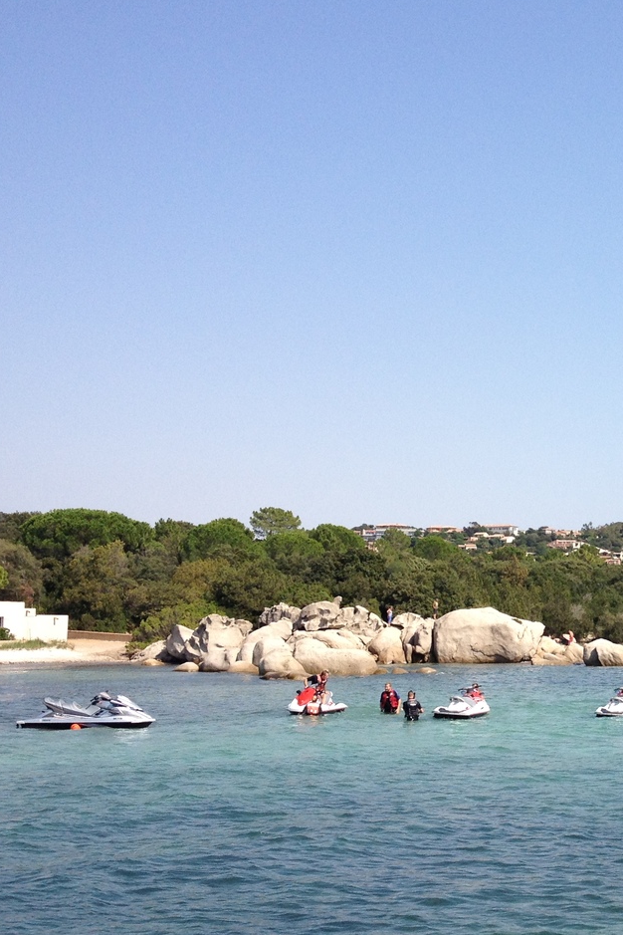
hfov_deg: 20.8
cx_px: 703
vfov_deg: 32.4
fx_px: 1609
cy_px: 507
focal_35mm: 62
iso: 64
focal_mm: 4.28
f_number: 2.4
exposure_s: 1/1783
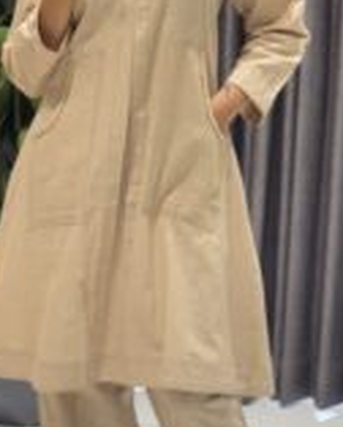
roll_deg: -1.5
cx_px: 128
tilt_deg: -8.9
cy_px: 182
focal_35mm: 119
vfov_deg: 16.1
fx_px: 1507
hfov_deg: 13.0
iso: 125
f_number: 1.78
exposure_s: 1/100
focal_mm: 6.76
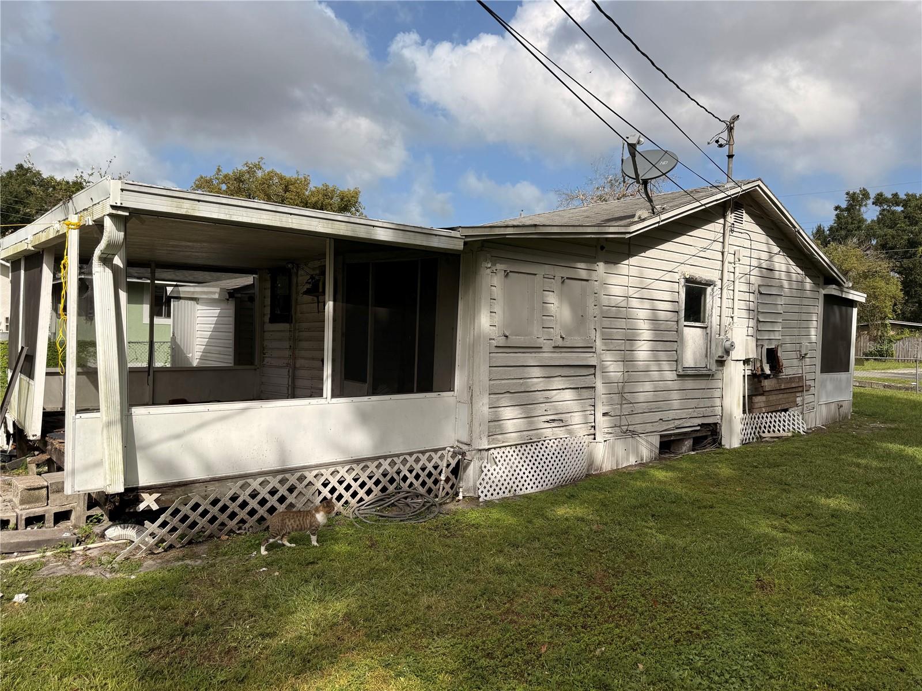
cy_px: 346
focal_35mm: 24
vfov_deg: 56.8
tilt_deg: -1.0
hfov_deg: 71.6
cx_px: 461
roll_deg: -1.8
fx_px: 639
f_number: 1.78
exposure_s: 1/6711
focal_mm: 6.76
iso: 80
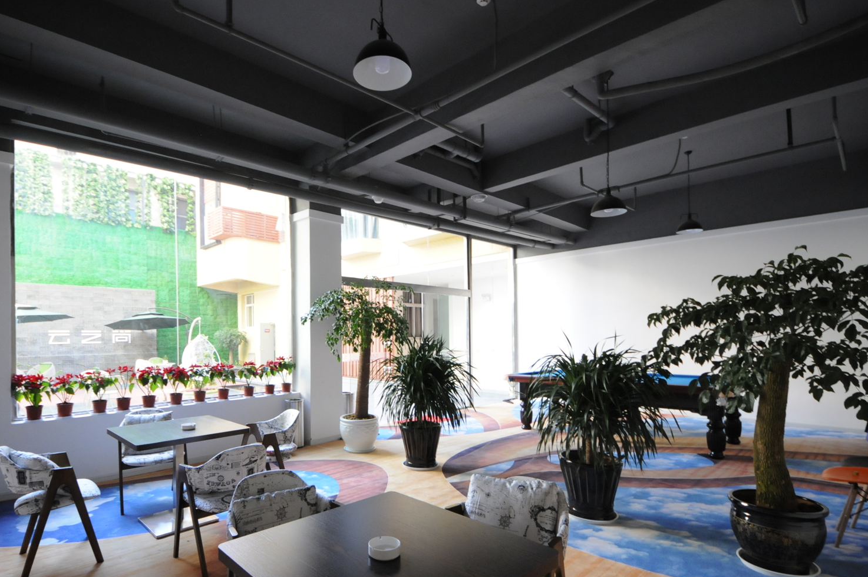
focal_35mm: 18
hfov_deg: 89.6
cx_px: 379
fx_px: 433
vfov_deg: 67.0
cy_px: 326
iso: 1250
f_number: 4.8
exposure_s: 1/50
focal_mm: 10
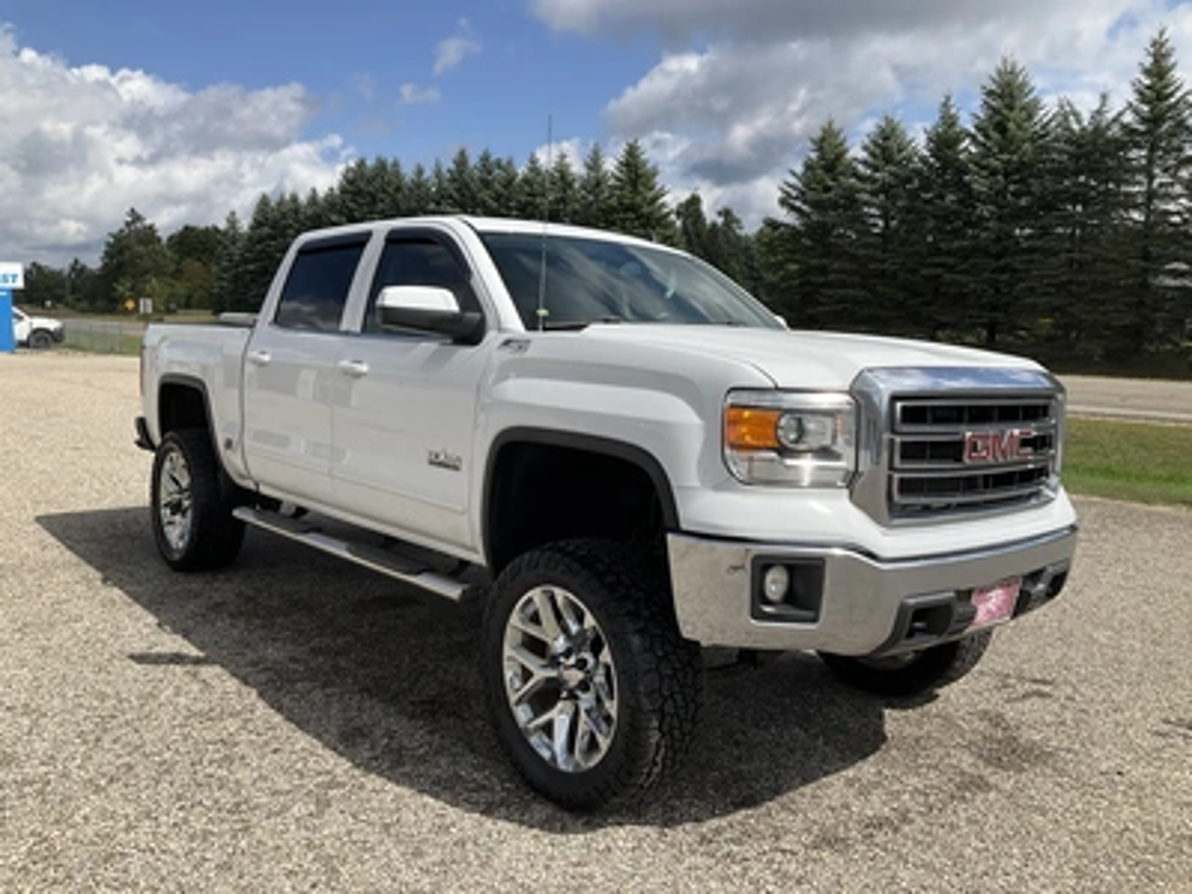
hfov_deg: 61.7
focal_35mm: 29
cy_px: 447
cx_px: 596
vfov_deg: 48.2
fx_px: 999
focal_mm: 3
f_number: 1.8
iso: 25
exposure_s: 1/2667
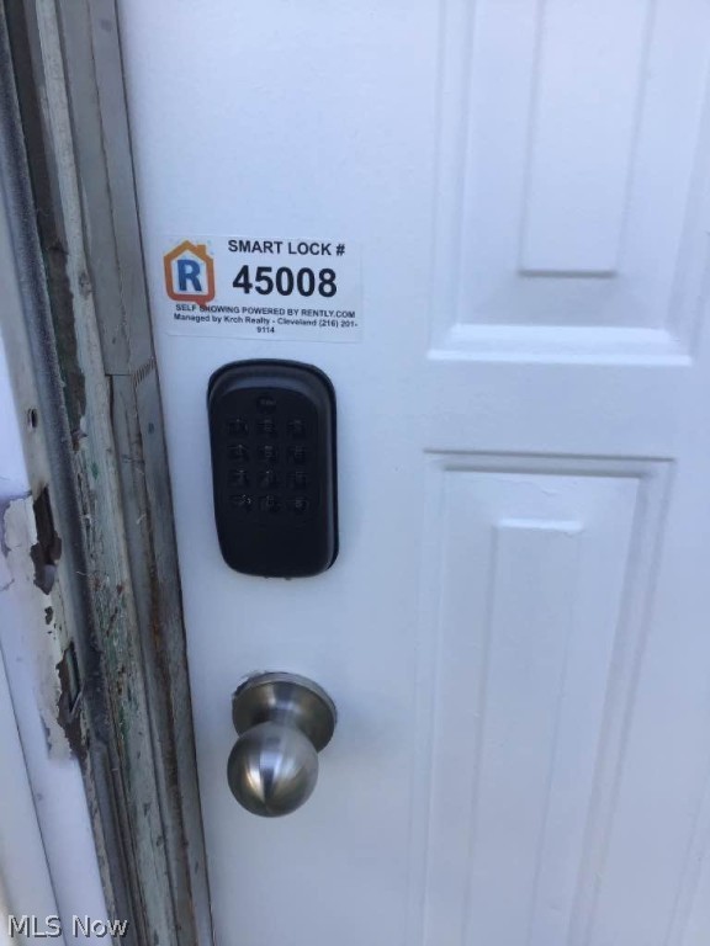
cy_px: 473
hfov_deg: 45.4
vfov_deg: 58.4
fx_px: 848
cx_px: 355
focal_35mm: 31
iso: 25
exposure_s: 1/120
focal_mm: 3.3
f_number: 2.4
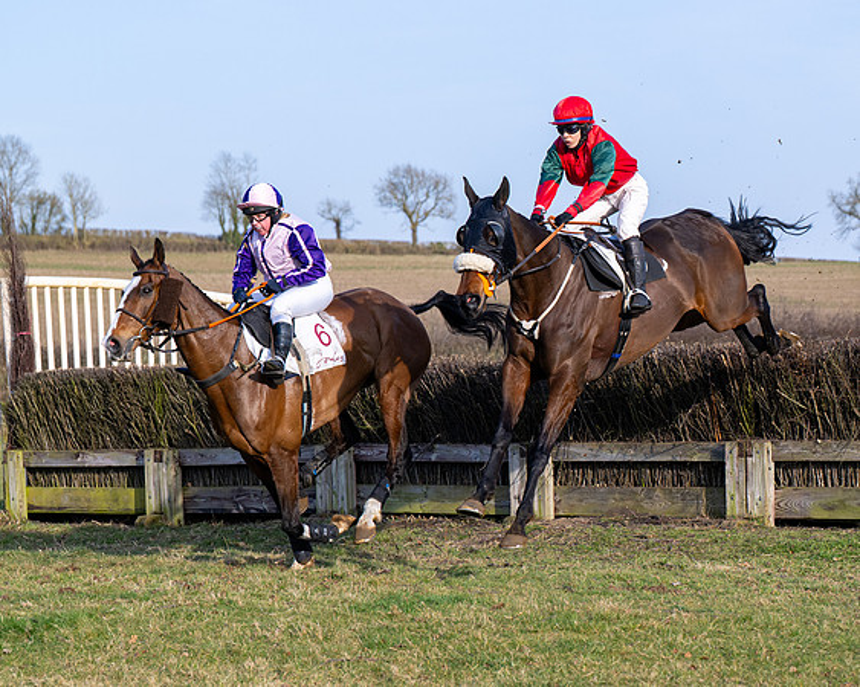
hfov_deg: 17.7
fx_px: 2758
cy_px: 301
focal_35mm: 108
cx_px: 515
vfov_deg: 14.2
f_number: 4
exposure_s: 1/1600
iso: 250
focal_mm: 70
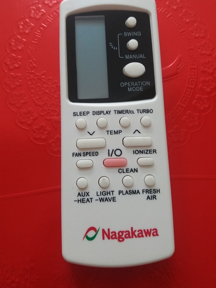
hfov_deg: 48.2
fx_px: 241
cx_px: 114
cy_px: 135
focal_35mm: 29
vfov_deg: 61.6
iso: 160
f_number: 1.9
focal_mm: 3.7
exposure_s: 1/10
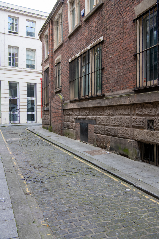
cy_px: 120
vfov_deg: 58.7
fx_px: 212
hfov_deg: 41.1
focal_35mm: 32
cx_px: 80
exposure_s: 1/40
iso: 400
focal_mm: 32
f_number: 8
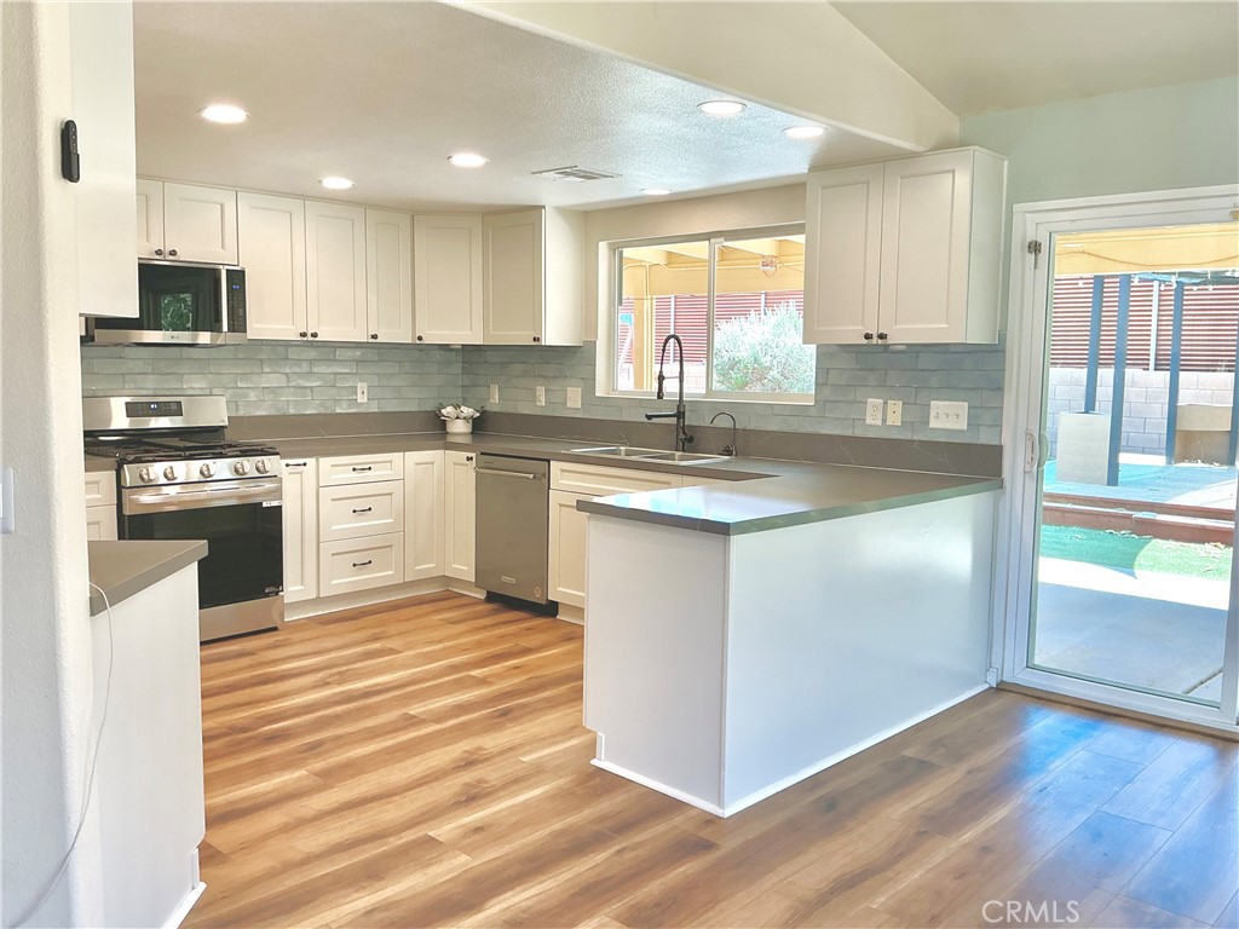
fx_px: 1038
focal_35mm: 29
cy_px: 464
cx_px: 620
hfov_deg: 61.7
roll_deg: +0.2
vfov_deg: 48.2
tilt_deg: -5.7
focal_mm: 3
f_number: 1.8
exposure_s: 1/120
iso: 40
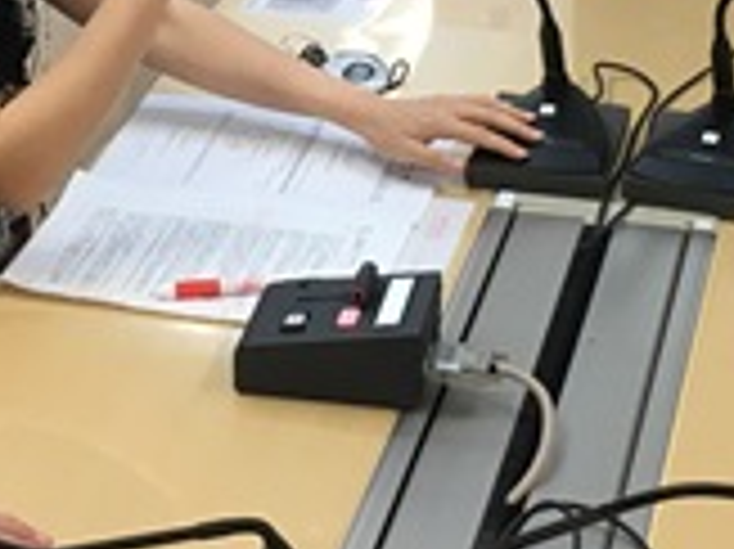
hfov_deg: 17.3
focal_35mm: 114
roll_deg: +0.8
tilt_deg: -21.8
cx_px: 279
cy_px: 86
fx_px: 2415
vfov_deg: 12.9
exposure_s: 1/30
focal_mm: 4.15
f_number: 2.2
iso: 32
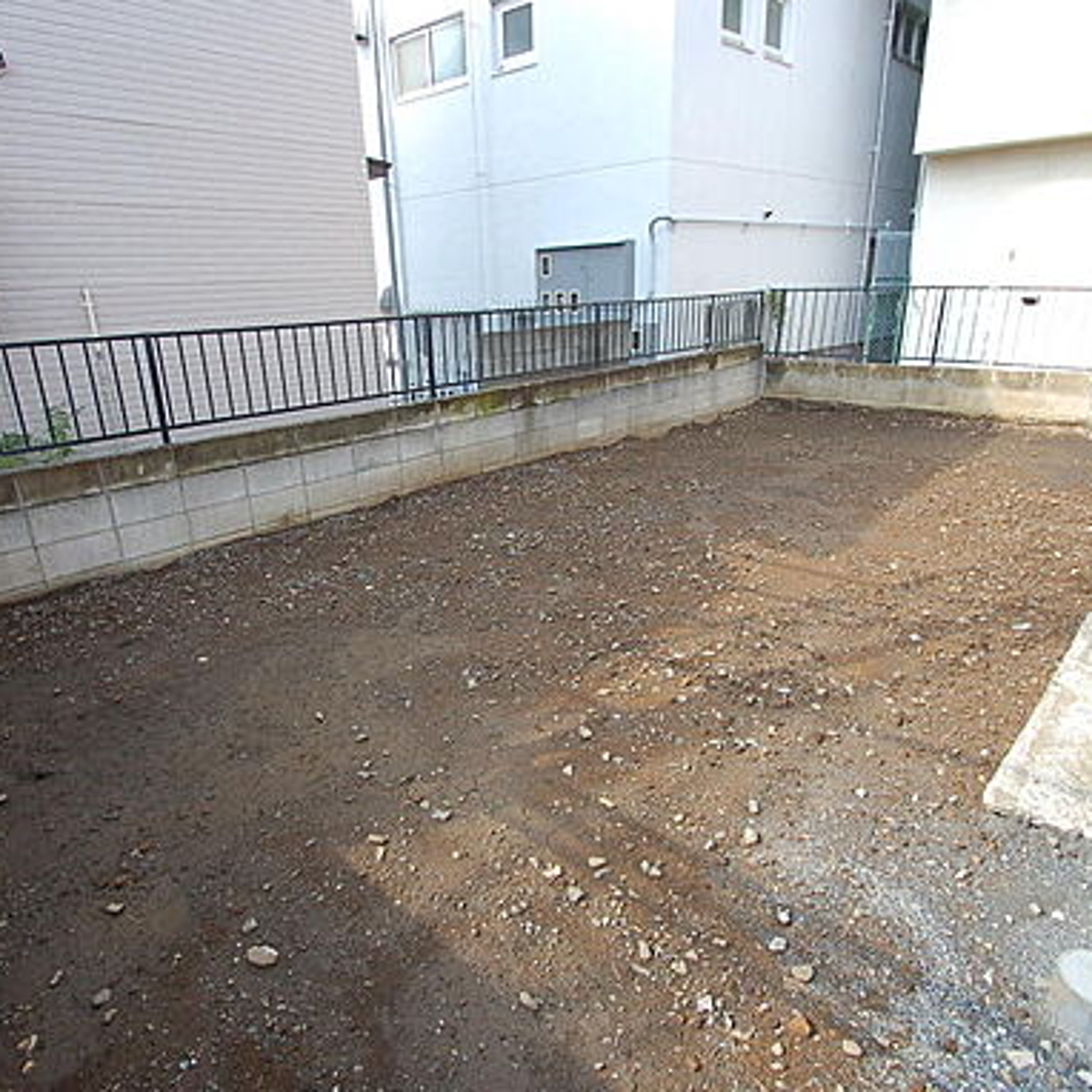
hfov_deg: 74.8
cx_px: 523
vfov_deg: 74.8
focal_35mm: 20
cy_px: 539
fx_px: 714
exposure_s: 1/100
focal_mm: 10
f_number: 5
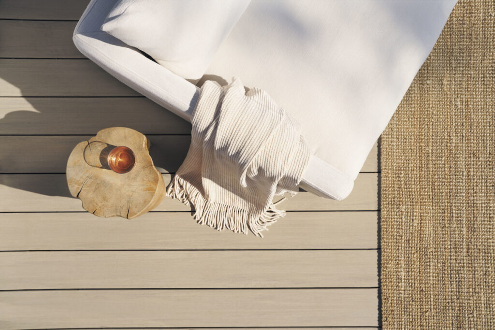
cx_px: 248
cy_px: 165
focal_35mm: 50
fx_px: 688
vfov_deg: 27.0
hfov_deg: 39.6
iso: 100
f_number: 10
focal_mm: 50
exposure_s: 1/200
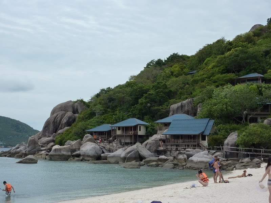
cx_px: 136
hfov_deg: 32.7
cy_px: 102
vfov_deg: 24.8
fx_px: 462
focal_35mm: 59
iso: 125
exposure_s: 1/640
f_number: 5.6
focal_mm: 9.7
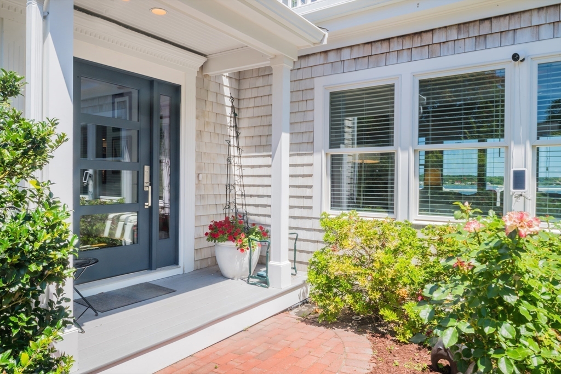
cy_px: 187
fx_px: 374
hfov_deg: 73.7
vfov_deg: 53.1
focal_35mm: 24
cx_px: 280
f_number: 27
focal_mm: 24
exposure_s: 1/10
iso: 100
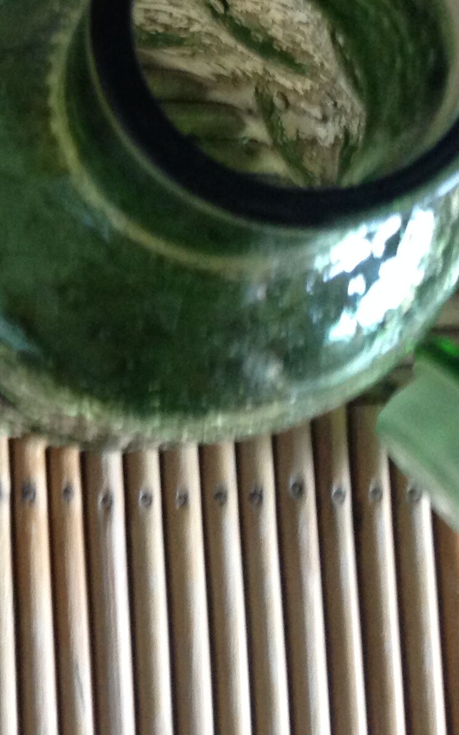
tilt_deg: -81.1
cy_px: 259
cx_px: -229
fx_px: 1621
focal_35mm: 81
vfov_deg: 25.4
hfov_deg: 15.0
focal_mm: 4.28
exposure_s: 1/15
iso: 200
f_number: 2.4
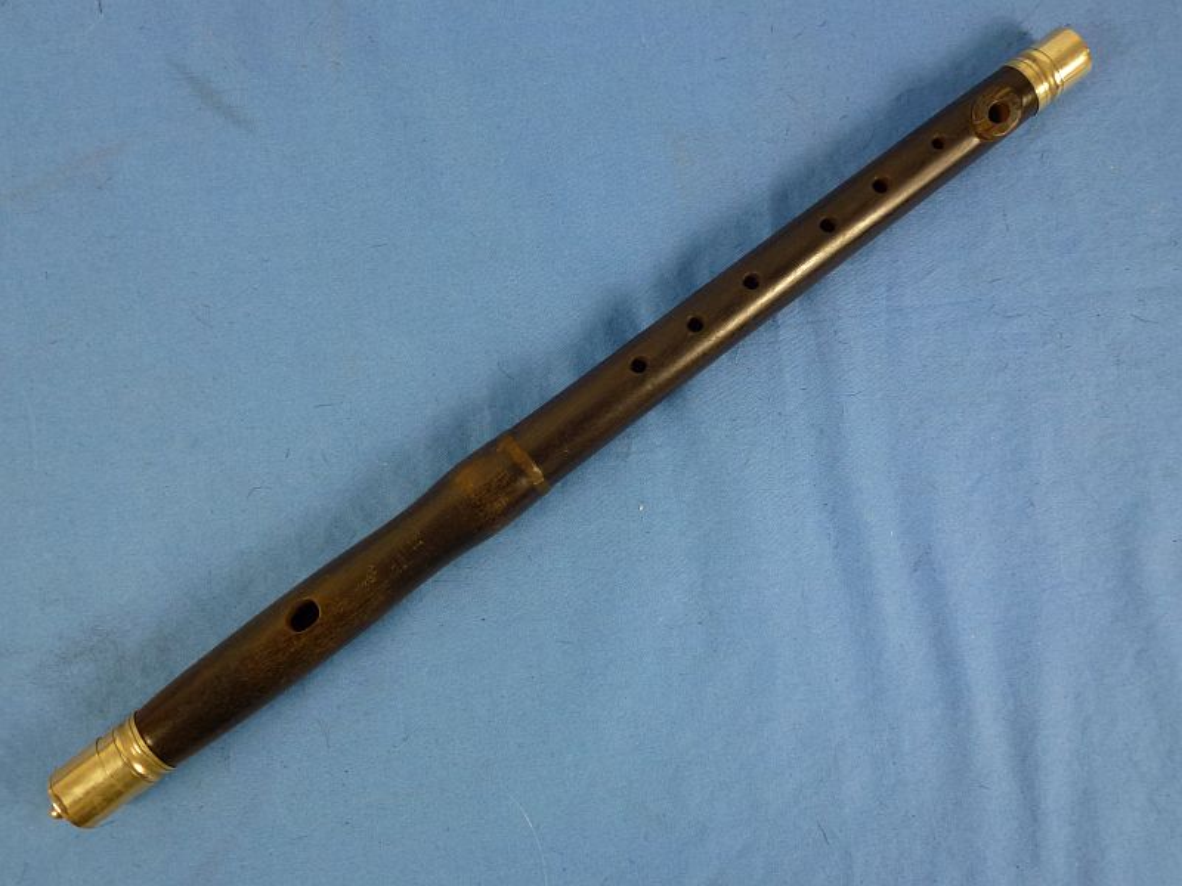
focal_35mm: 30
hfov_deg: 60.0
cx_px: 591
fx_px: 1024
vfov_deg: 46.8
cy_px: 443
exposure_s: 1/60
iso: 200
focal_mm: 5.4
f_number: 3.5
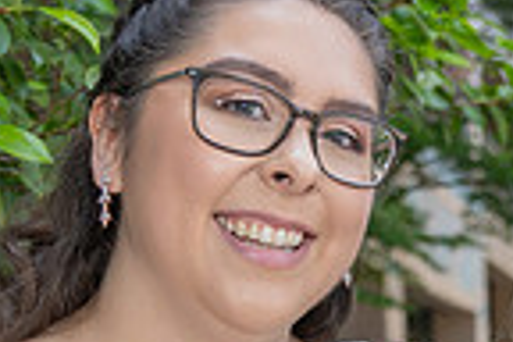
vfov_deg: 13.5
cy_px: 458
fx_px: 1382
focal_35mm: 97
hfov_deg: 19.9
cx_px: 591
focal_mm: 24
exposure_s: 1/250
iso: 500
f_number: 2.8
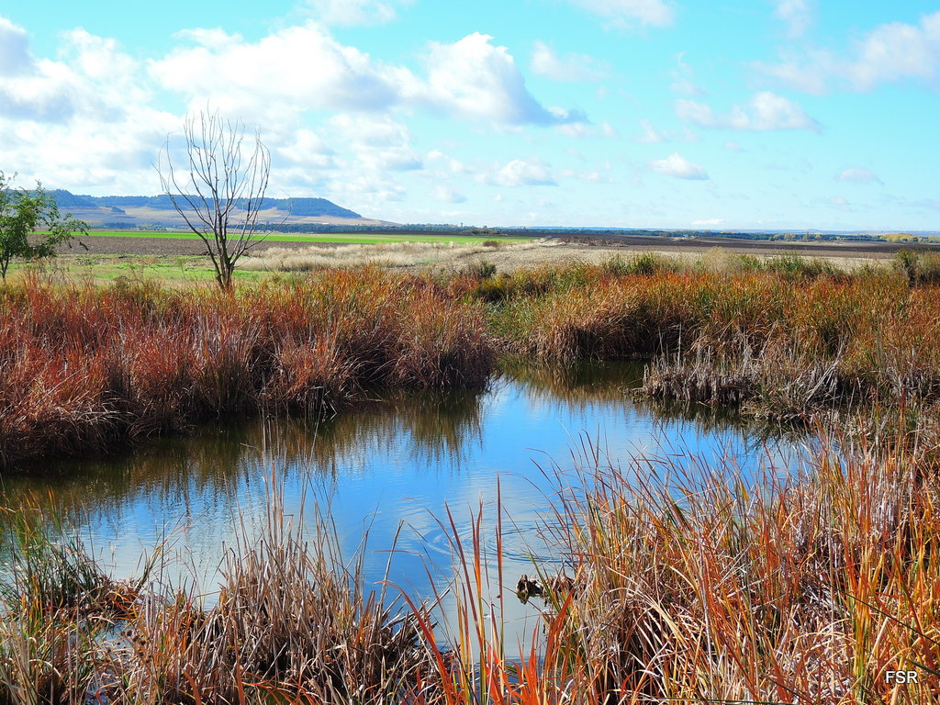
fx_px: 1629
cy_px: 352
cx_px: 470
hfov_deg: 32.2
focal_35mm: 60
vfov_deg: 24.4
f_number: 4.7
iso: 80
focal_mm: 12.8
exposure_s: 1/400
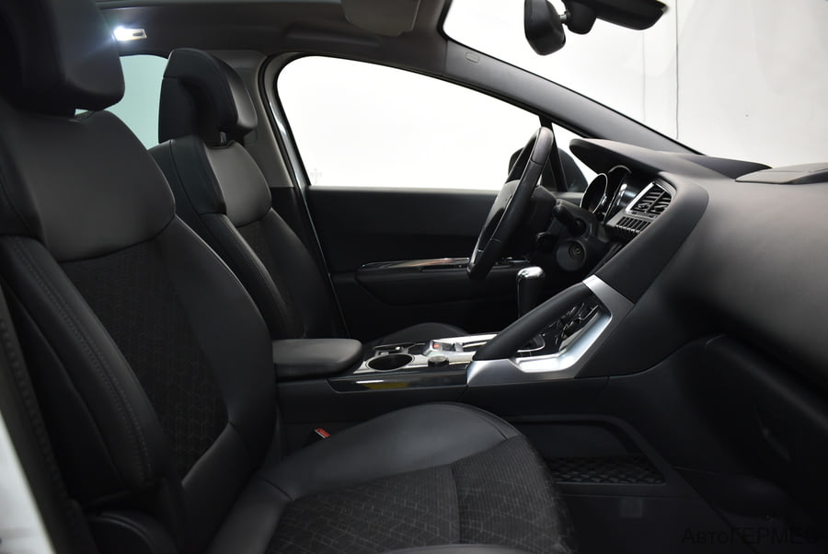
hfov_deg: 59.4
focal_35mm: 32
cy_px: 277
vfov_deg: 41.8
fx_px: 725
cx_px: 414
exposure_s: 1/30
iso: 800
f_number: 3.8
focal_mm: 21
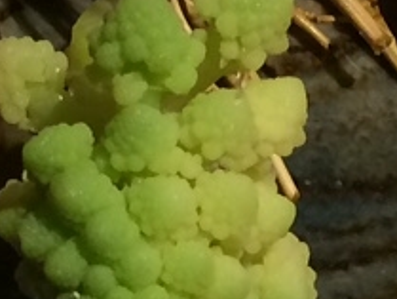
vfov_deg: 6.6
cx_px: 357
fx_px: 2593
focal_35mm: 226
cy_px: 160
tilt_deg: -50.4
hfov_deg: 8.7
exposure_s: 1/30
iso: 100
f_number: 2.2
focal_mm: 4.15
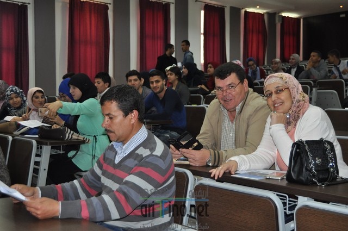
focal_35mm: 46
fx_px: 449
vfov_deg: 28.9
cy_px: 116
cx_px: 174
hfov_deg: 42.4
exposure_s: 1/60
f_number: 4.2
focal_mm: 31
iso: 800
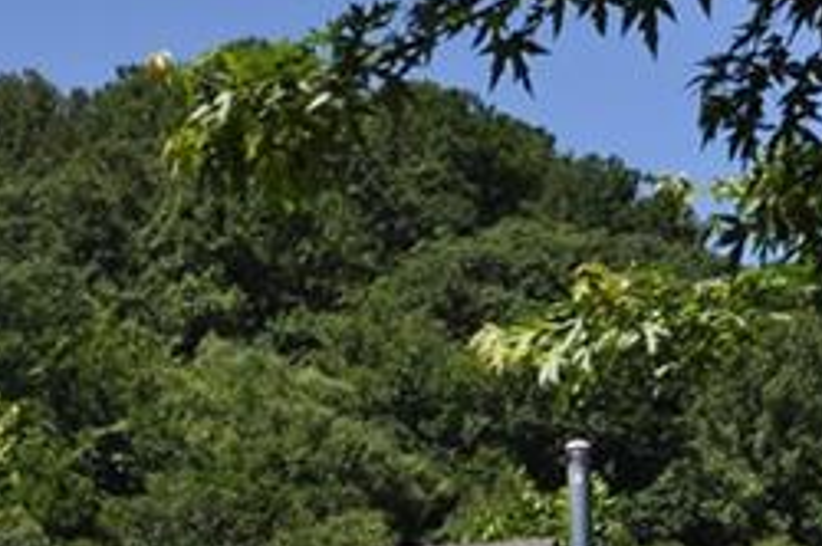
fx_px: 4196
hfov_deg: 11.1
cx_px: -26
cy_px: 1011
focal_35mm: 184
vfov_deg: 7.2
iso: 360
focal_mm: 30
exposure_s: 1/250
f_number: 10
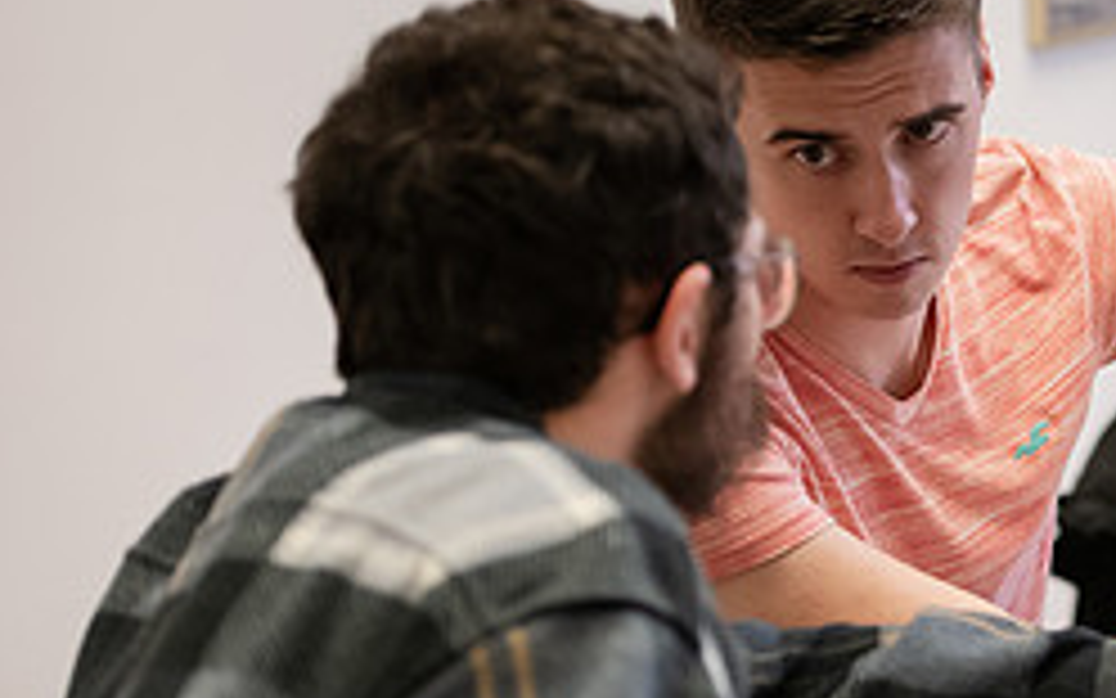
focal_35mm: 167
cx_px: 1012
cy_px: 511
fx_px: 5079
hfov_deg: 12.4
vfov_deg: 7.8
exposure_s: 1/200
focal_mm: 70
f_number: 3.2
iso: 1600
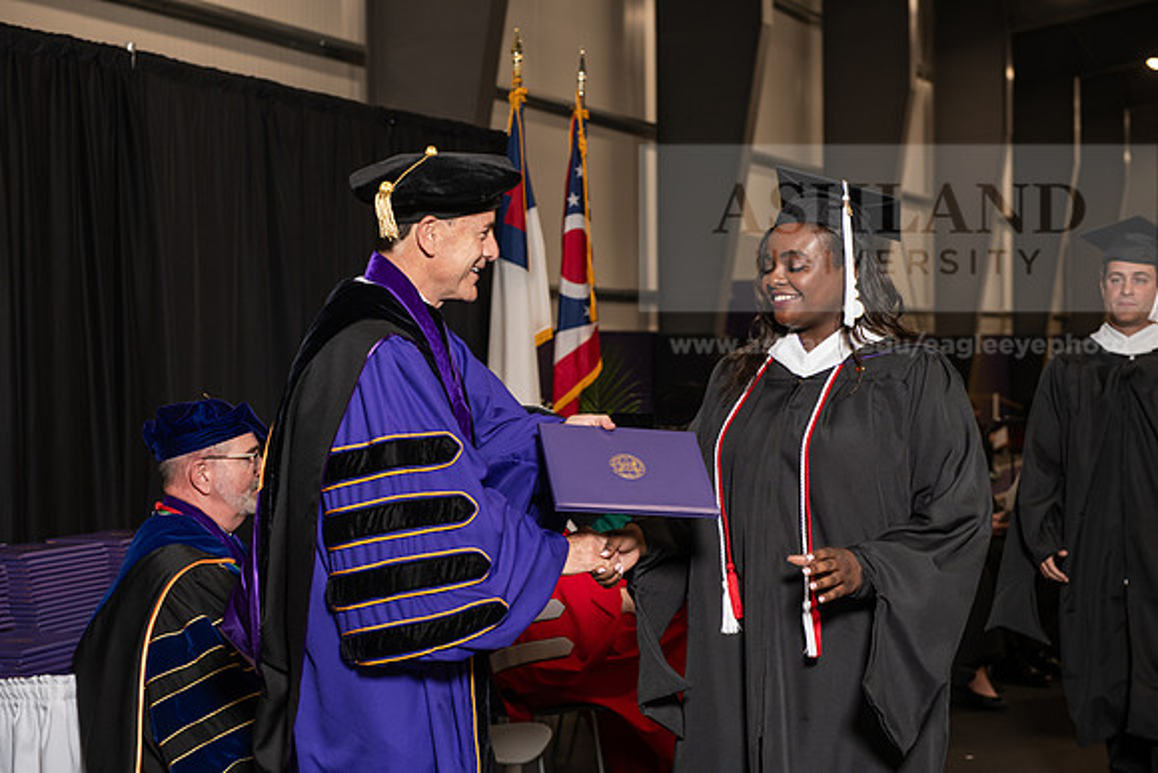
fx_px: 2123
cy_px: 386
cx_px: 579
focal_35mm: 66
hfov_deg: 30.5
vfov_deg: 20.6
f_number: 5
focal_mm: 66
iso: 800
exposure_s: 1/125
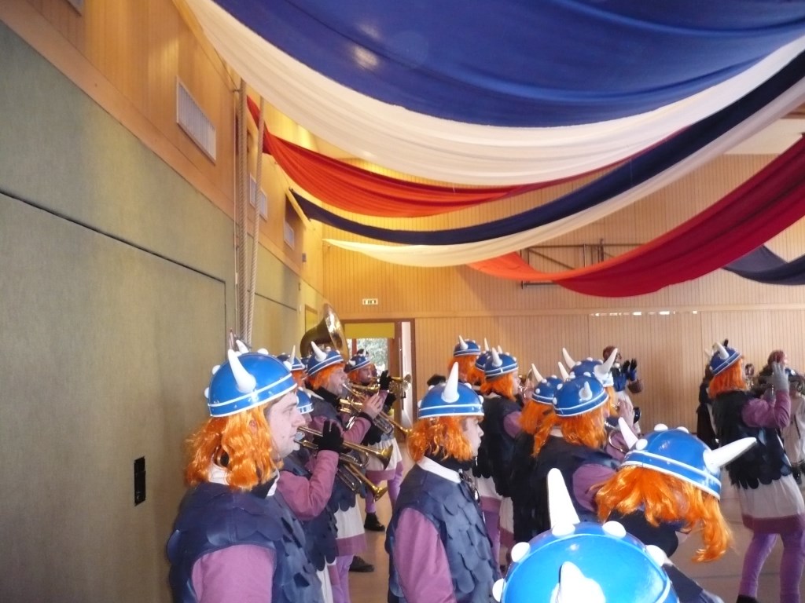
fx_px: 814
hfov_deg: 52.6
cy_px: 302
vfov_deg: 40.7
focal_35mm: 35
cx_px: 402
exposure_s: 1/30
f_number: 2.8
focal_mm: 5.8
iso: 400
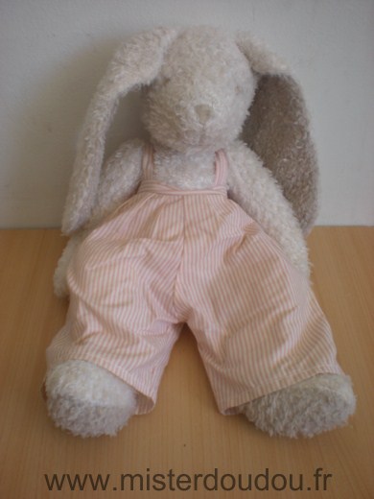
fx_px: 547
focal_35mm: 38
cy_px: 250
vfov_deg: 49.0
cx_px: 187
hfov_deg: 37.7
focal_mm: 6.3
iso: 118
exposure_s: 1/59.7
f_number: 3.1
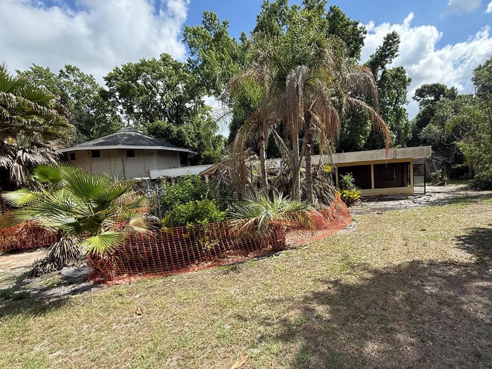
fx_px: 227
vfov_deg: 78.0
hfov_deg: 94.1
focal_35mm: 16
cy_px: 197
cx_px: 275
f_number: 2.2
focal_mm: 2.22
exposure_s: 1/1033
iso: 64
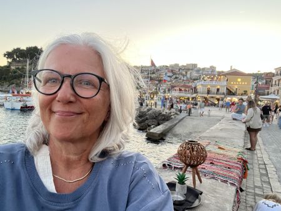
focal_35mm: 23
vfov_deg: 58.8
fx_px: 187
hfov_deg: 74.0
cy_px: 106
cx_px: 140
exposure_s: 1/50
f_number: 2.2
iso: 250
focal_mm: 2.71
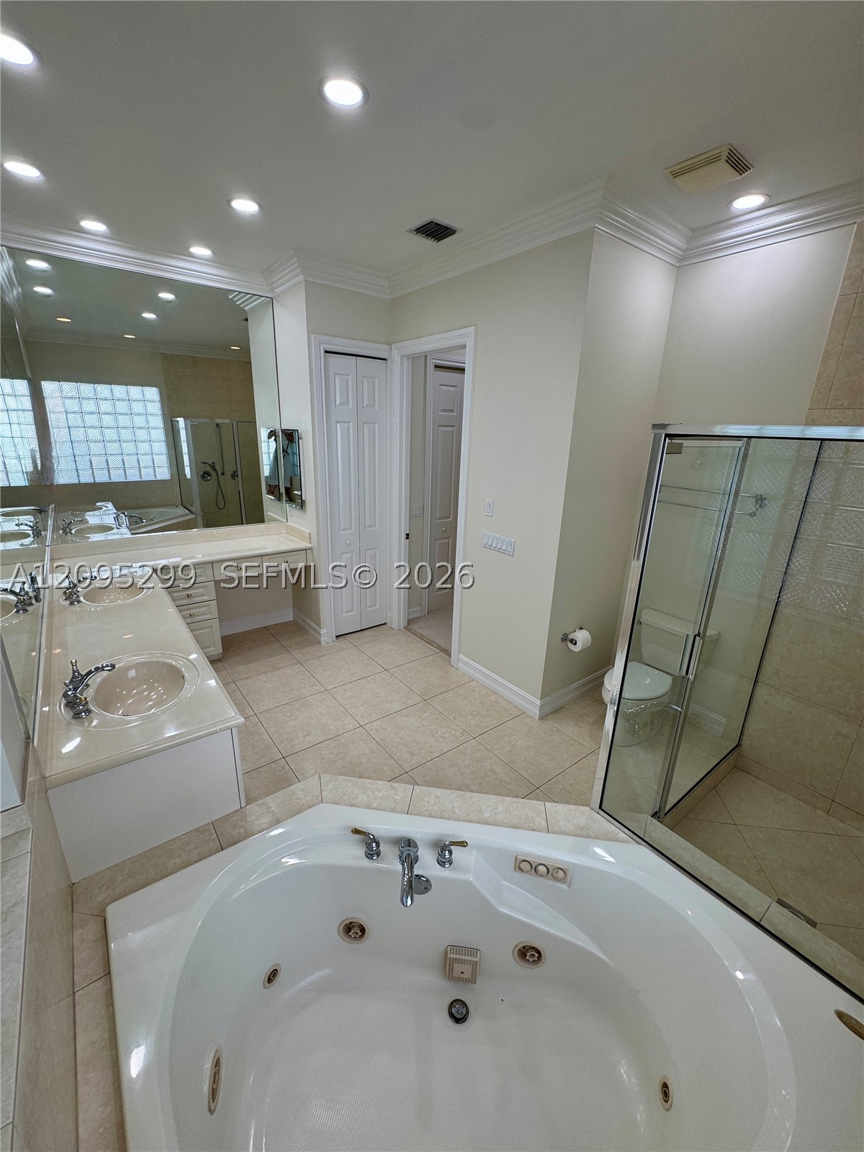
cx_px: 432
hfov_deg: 85.7
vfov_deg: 102.1
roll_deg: -1.5
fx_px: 466
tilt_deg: -19.5
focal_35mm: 14
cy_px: 576
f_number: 2.2
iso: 40
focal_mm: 2.22
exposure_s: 1/120
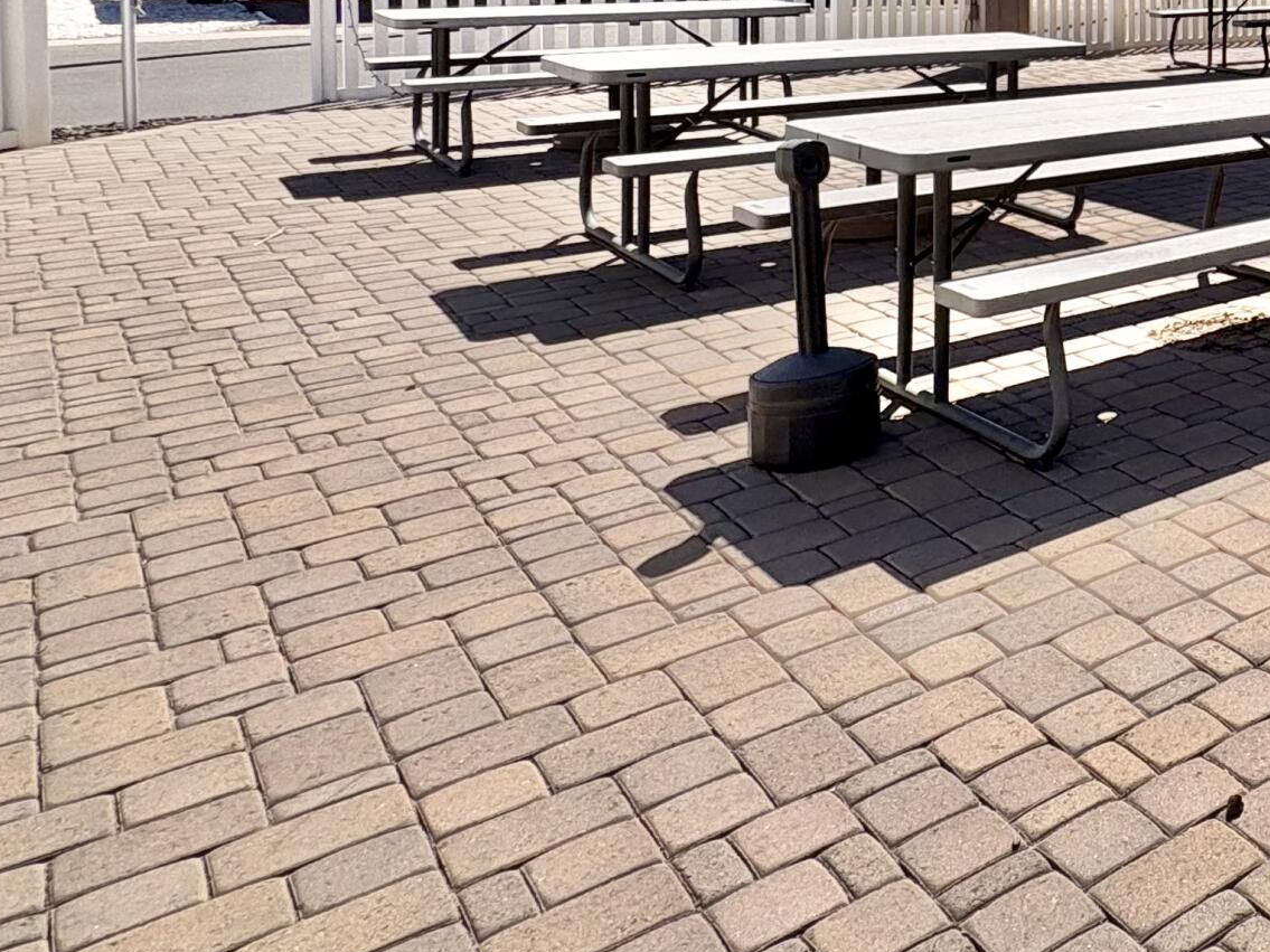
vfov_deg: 34.8
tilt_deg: -2.8
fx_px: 1357
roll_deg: -0.2
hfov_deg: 35.7
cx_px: 1616
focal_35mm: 37
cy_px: -15
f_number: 2.2
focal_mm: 2.22
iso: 50
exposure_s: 1/1927
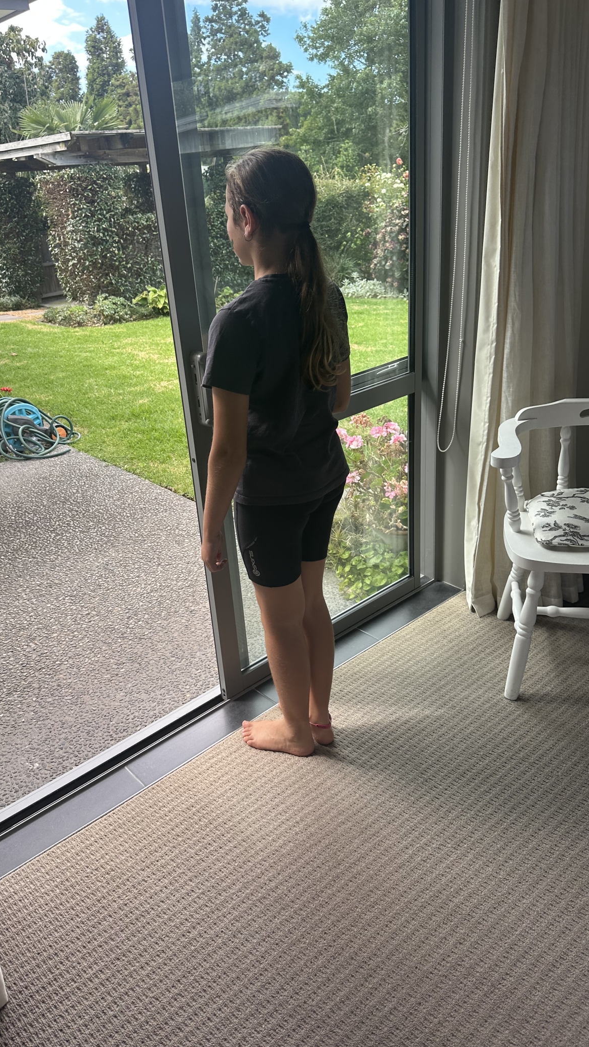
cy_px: 512
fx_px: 750
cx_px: 266
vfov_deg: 69.9
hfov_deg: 42.8
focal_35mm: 27
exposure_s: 1/480
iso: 80
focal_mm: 6.86
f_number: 1.78
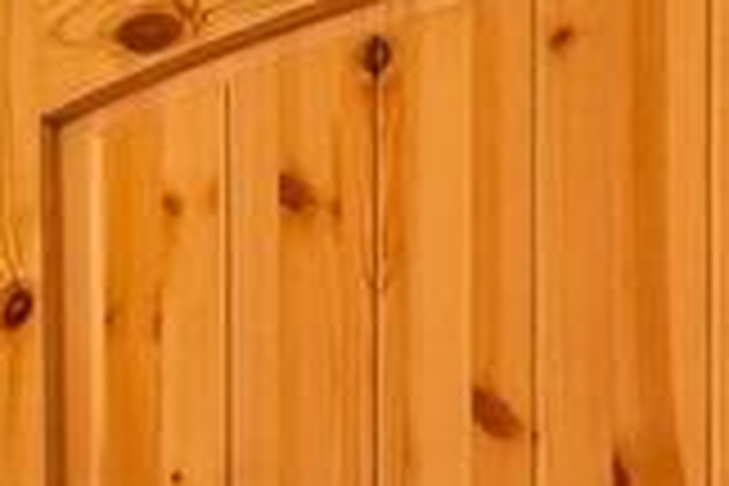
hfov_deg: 13.9
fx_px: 2001
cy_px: 850
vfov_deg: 12.7
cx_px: -1053
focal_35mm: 99
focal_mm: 10.4
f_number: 8
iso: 800
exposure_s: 1/10
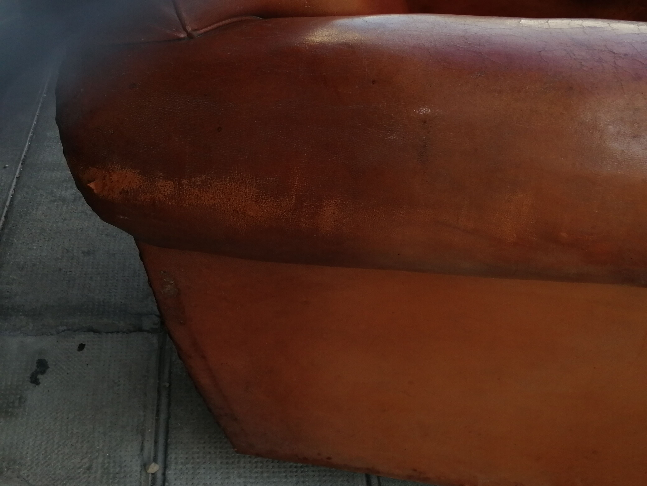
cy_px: 243
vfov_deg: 31.5
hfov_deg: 41.2
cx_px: 324
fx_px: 860
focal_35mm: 46
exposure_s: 1/301
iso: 50
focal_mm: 3.62
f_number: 1.8
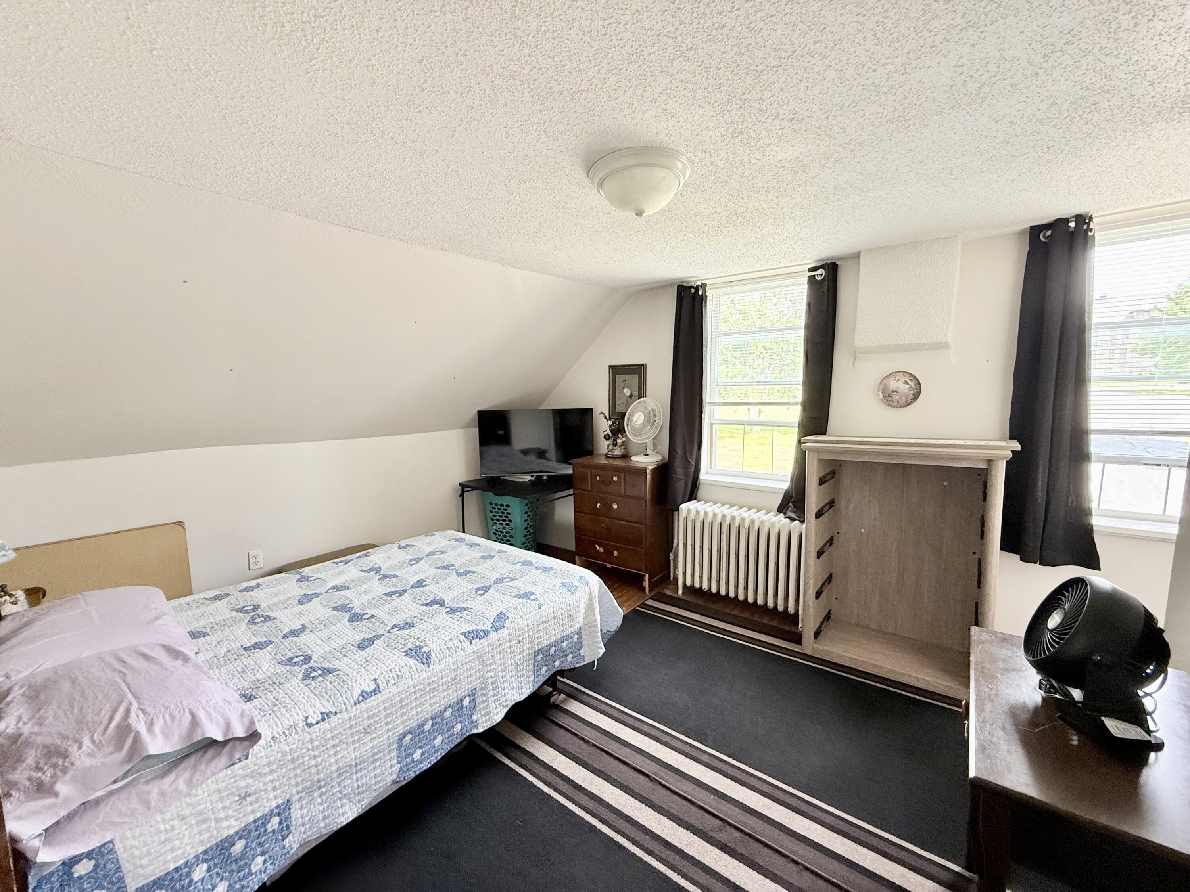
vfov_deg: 85.7
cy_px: 446
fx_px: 481
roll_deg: +0.7
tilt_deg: -4.5
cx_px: 595
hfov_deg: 102.1
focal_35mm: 14
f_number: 2.2
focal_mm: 2.22
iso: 320
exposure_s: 1/99
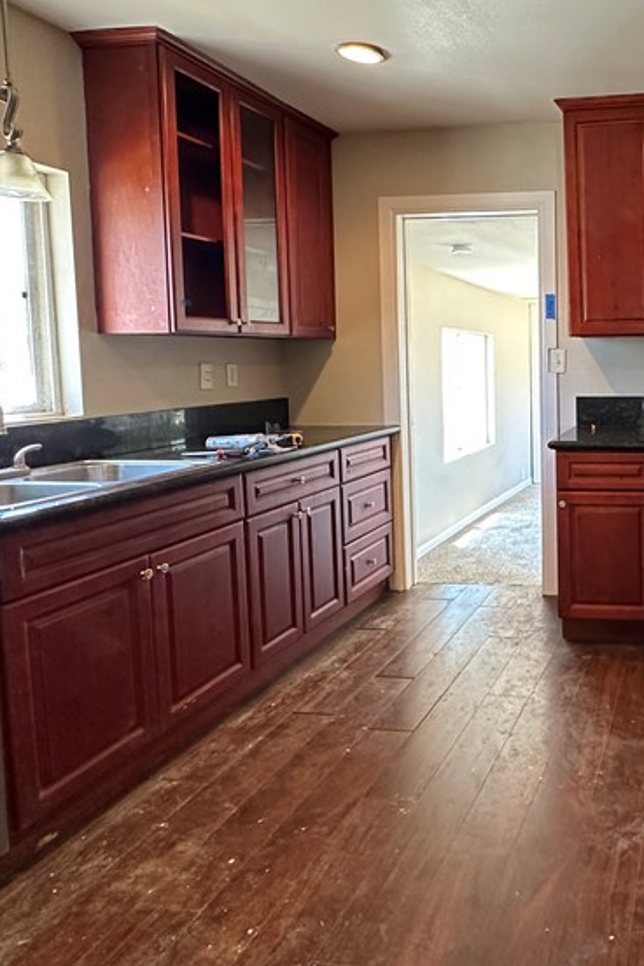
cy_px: 401
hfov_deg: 42.4
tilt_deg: -3.9
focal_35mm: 27
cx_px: 623
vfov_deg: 66.9
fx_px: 724
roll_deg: +0.6
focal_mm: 2.22
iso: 320
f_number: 2.2
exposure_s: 1/60
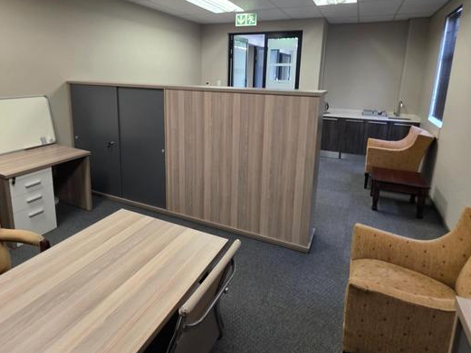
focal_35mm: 20
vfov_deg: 64.9
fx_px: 272
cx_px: 219
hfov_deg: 81.6
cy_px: 130
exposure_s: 1/50
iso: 320
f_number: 1.9
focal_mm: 2.2
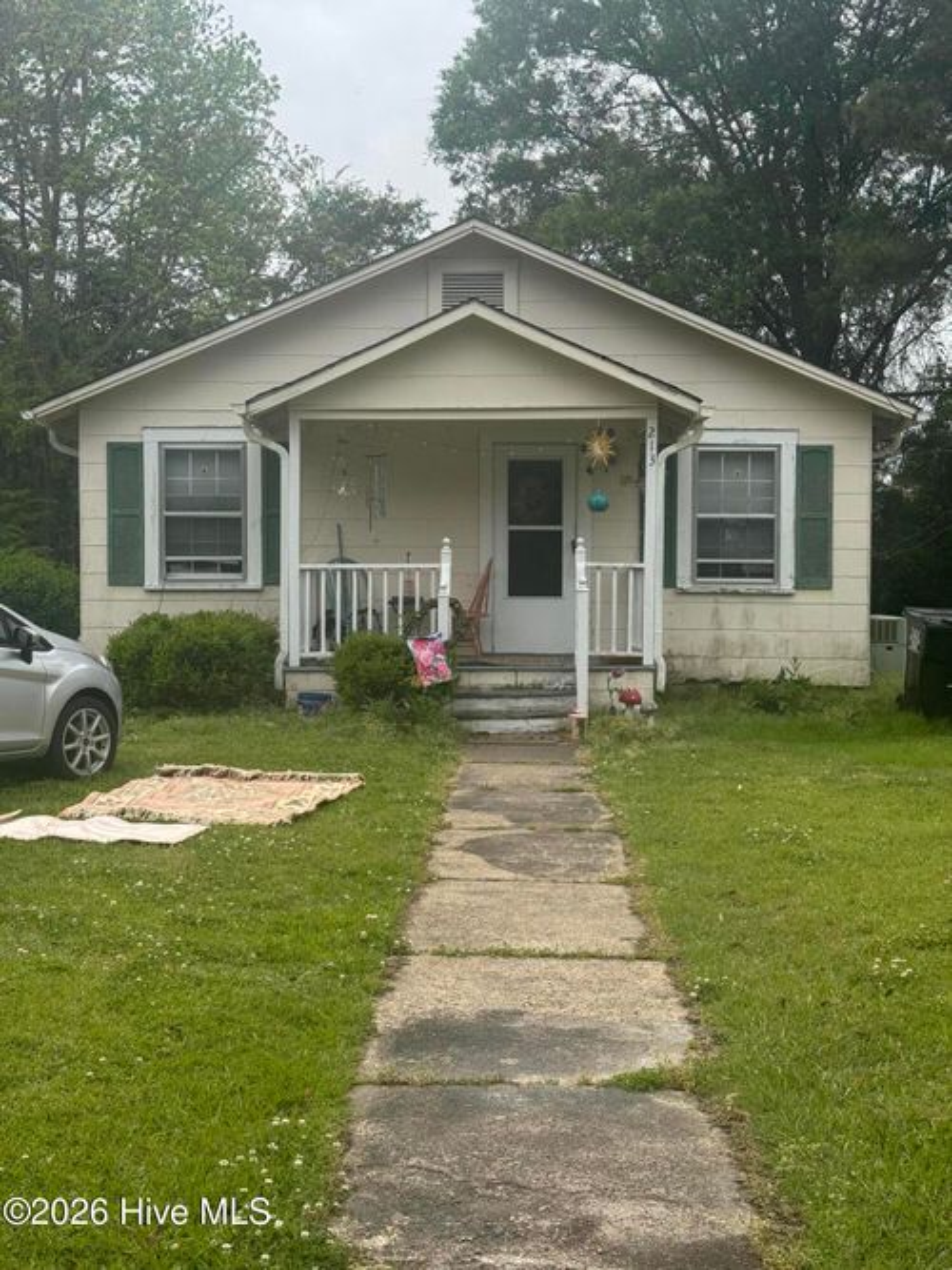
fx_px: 1761
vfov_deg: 39.7
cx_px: 476
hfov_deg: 30.3
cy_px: 635
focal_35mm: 48
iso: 64
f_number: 1.78
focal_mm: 6.76
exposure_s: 1/3096
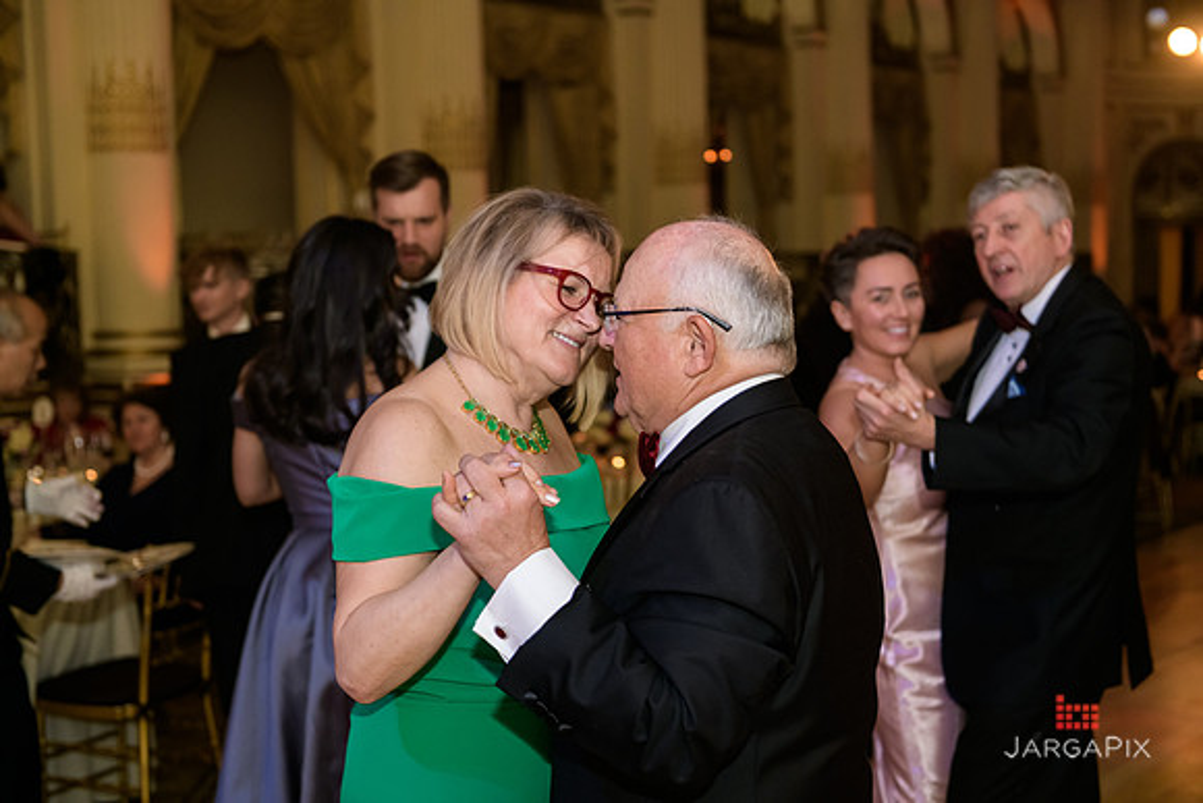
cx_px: 602
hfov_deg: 38.2
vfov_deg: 26.0
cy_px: 402
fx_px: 1738
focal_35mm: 52
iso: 1600
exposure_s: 1/125
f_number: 3.2
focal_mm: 52
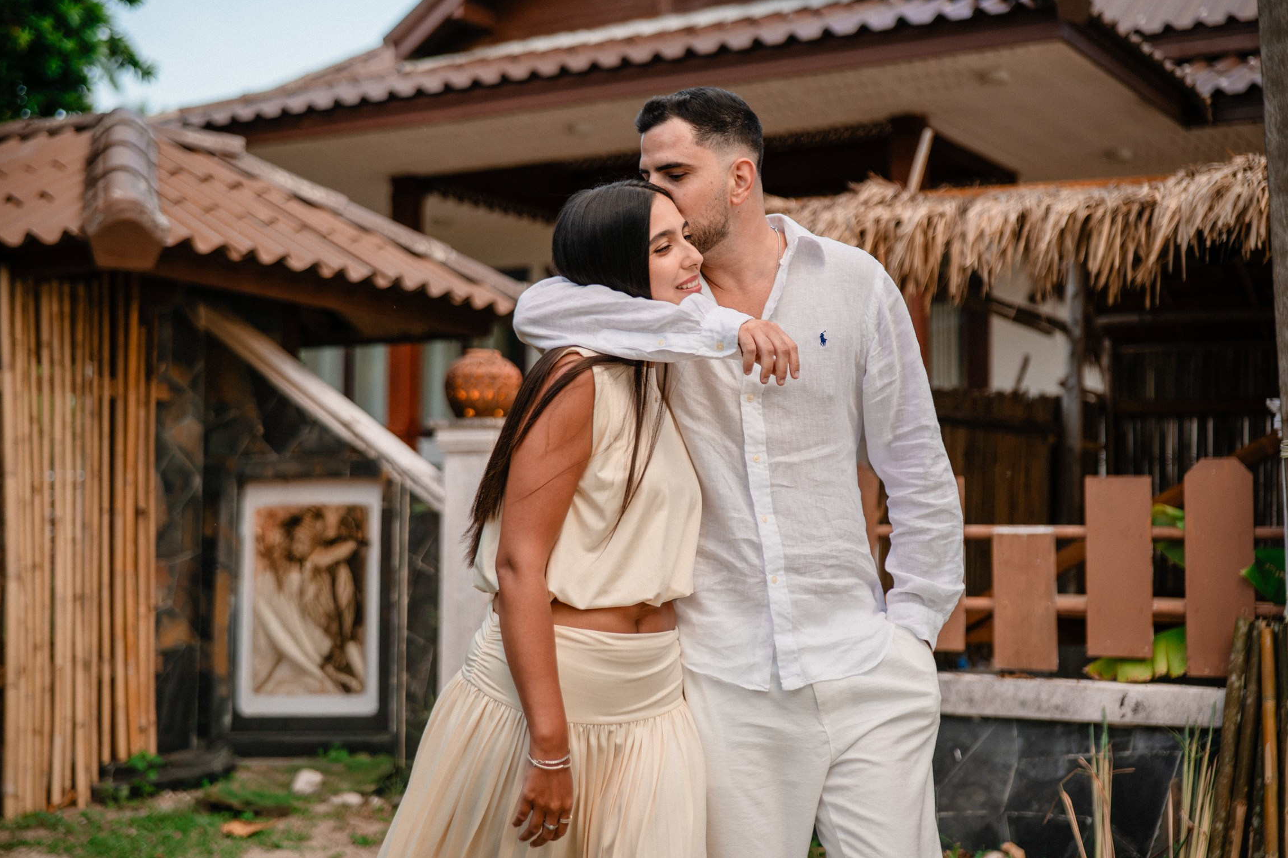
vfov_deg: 26.5
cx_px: 639
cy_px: 421
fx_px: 1824
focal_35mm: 51
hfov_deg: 38.9
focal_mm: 50
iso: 100
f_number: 2.2
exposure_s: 1/400
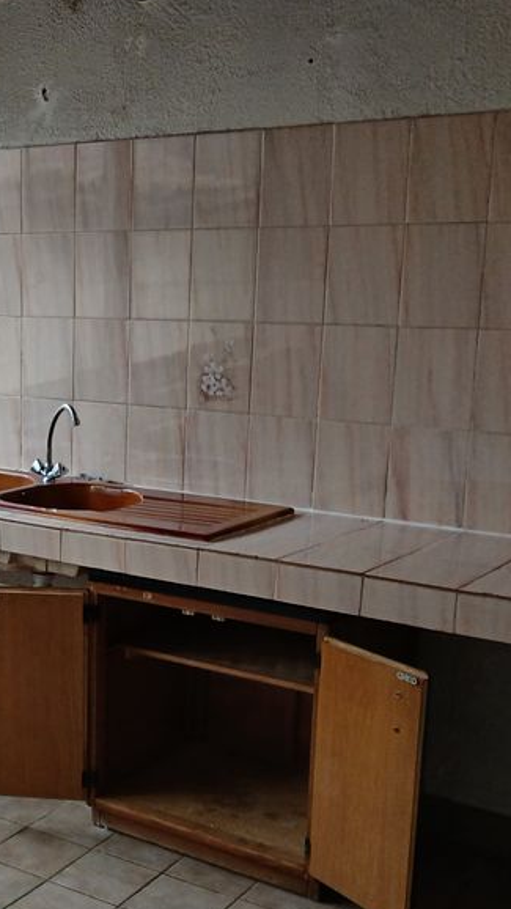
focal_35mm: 49
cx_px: -11
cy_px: 554
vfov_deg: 41.9
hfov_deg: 23.3
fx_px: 1181
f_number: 1.8
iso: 125
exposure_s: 1/50
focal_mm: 3.98
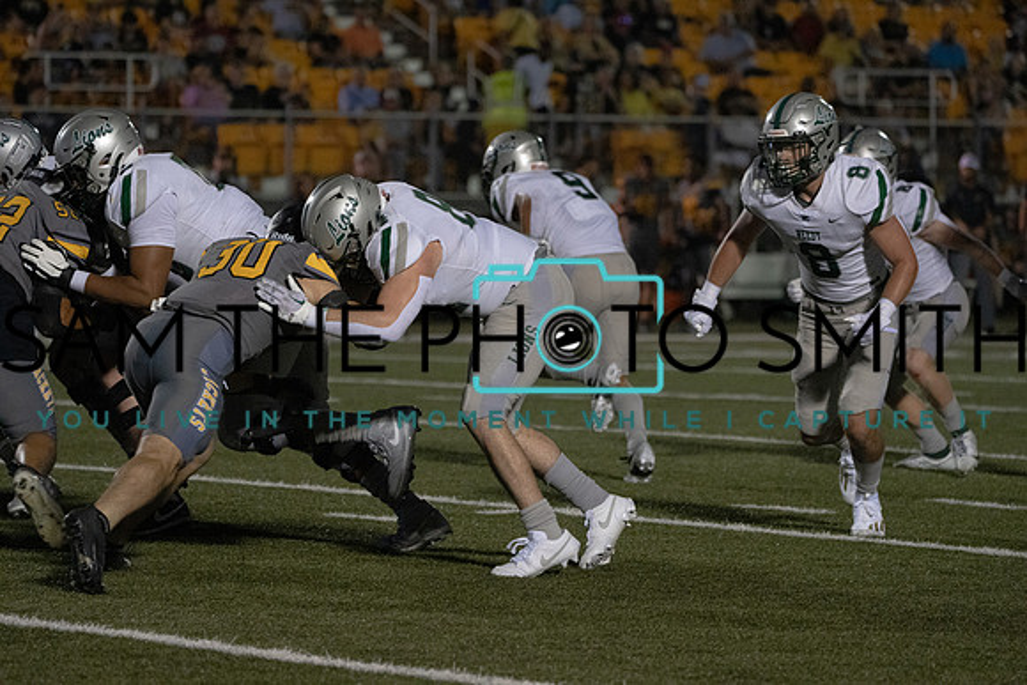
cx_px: 514
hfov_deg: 8.9
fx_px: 6620
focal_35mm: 232
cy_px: 342
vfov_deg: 5.9
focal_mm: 232
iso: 12800
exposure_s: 1/1000
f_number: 5.6
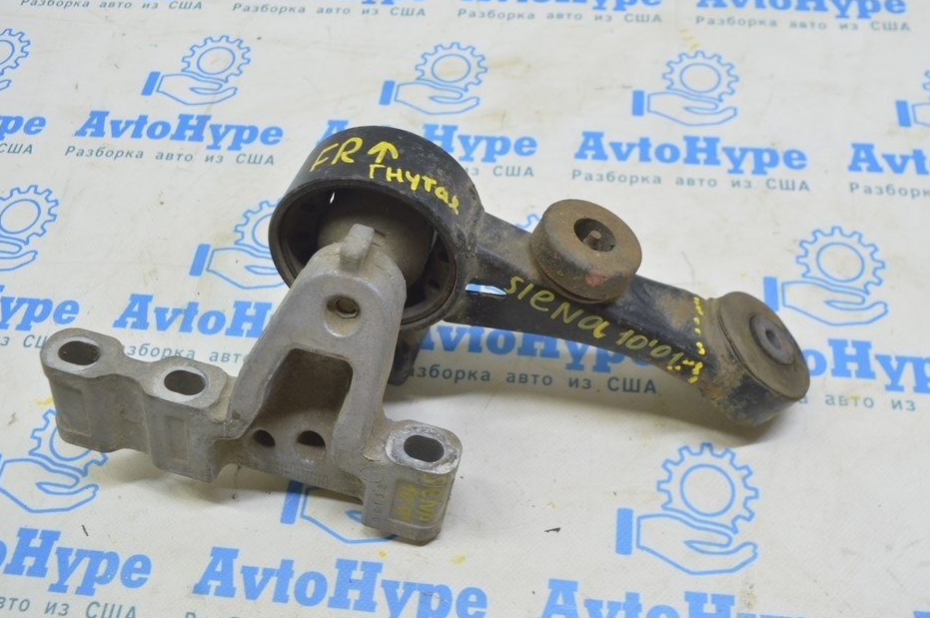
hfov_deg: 57.2
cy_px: 279
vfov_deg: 39.9
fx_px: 852
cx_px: 486
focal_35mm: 33
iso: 400
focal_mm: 20
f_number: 5.6
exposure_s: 1/20
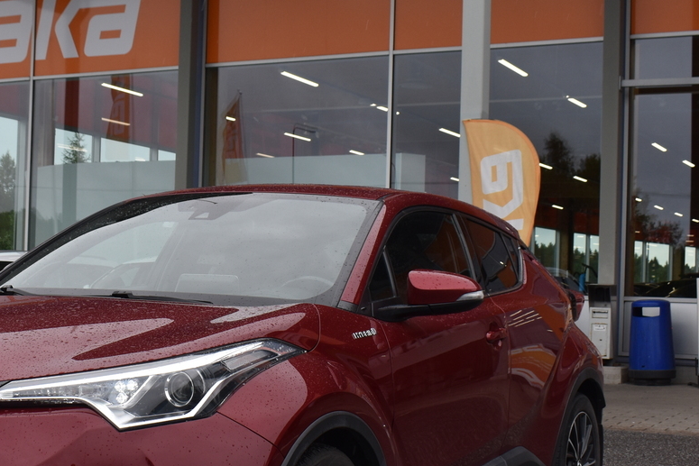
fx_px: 1340
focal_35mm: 69
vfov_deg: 19.7
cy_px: 293
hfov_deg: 28.8
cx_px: 177
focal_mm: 22
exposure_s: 1/350
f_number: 6.7
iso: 200
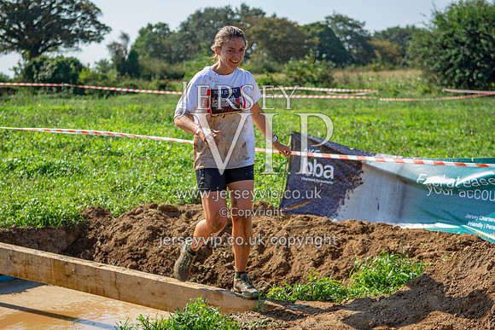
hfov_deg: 24.6
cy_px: 165
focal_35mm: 82
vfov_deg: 16.6
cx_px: 248
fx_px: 1135
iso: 100
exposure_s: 1/2000
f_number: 3.2
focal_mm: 55
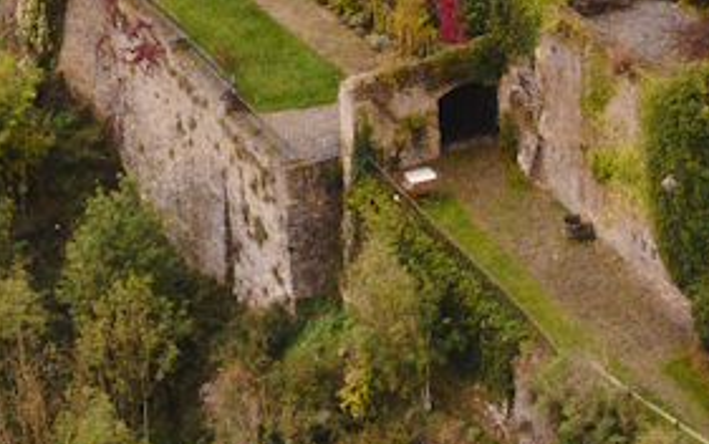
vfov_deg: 7.2
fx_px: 3499
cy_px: -88
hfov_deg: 11.4
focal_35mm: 181
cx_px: 762
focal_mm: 4.5
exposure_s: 1/50
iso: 200
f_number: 2.8
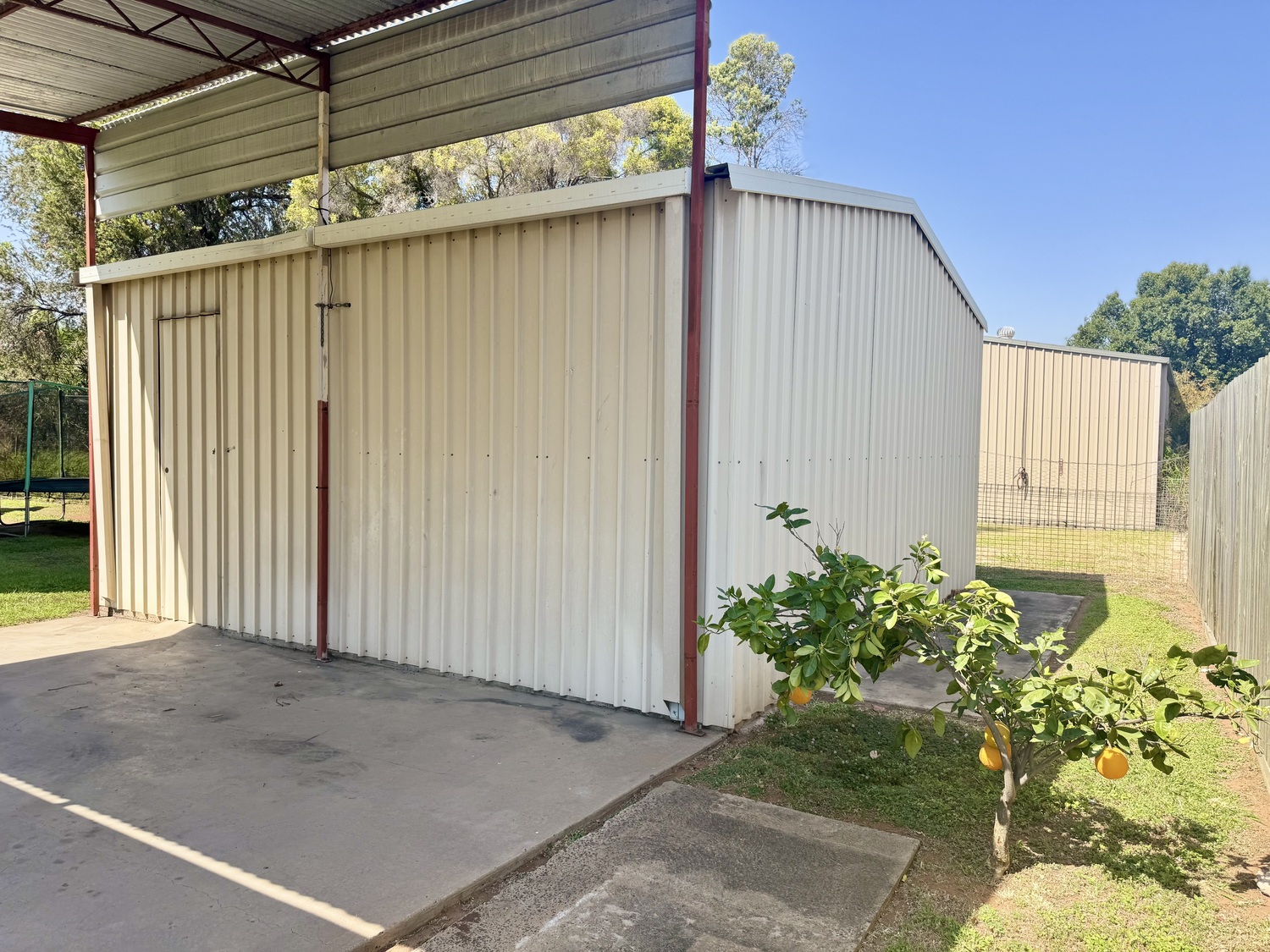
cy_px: 476
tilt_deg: -1.7
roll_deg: -0.3
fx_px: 881
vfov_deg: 56.8
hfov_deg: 71.6
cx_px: 635
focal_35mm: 24
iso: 80
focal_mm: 6.76
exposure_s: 1/1637
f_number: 1.78
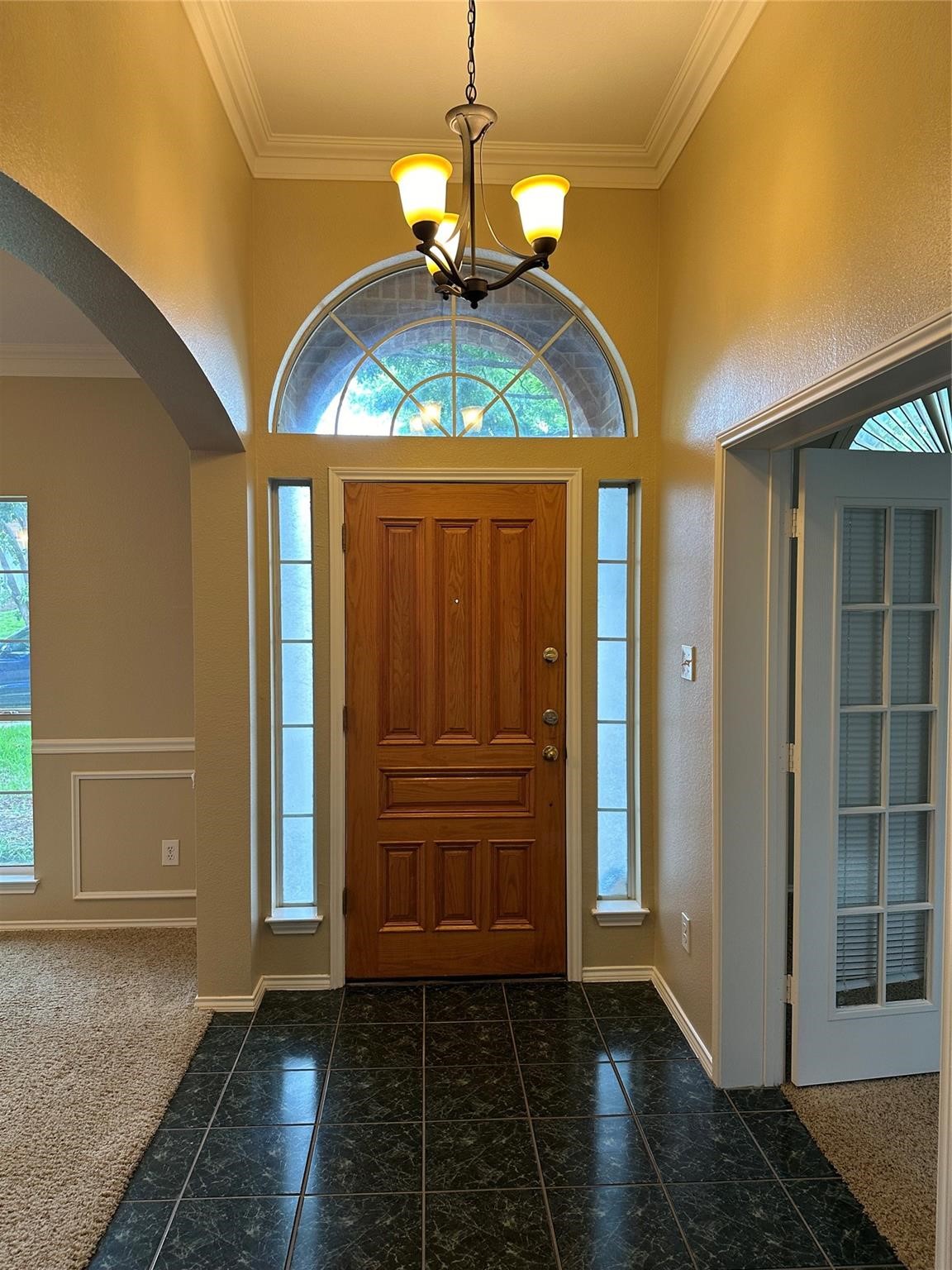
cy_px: 635
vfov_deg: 71.6
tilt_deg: -2.4
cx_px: 476
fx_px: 880
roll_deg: +0.3
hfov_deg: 56.8
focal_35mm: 24
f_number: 1.78
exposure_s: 1/60
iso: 125
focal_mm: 6.86
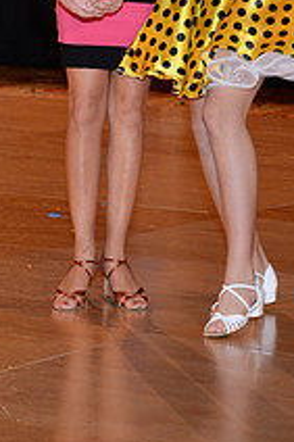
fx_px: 2613
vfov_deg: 9.5
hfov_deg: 6.4
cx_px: 168
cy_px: -92
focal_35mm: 213
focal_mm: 78
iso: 2000
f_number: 4.5
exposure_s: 1/200
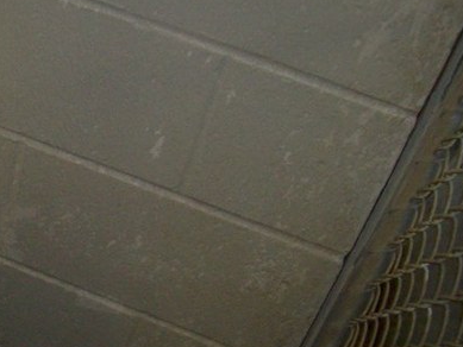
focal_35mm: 71
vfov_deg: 20.7
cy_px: 203
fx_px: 950
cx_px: 14
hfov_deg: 26.1
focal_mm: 6
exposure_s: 1/64
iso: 200
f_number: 2.7
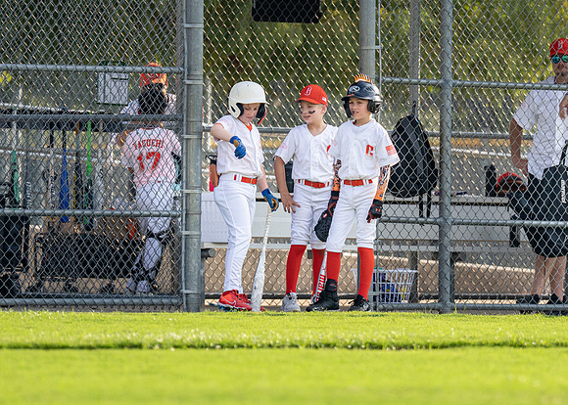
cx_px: 329
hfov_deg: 4.8
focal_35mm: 423
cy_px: 207
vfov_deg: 3.4
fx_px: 6822
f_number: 2.8
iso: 400
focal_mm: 200
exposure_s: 1/4000
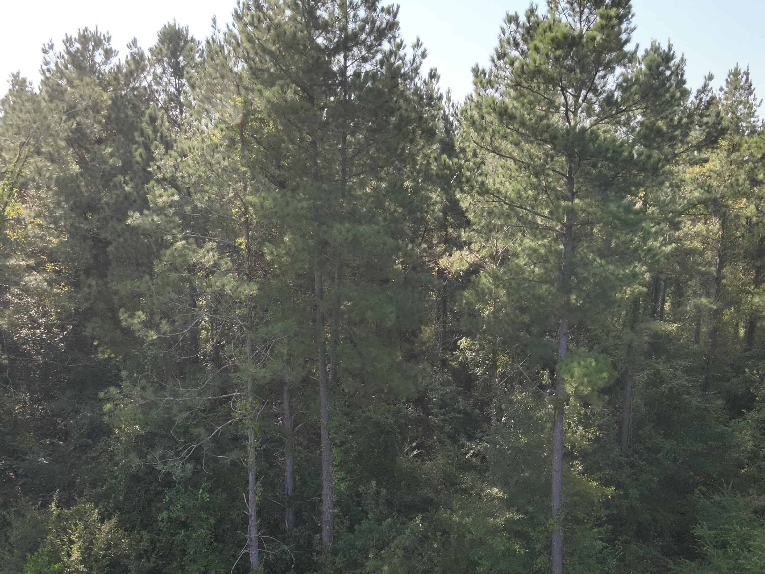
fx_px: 685
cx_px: 444
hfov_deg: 58.1
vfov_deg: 45.0
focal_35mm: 31
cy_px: 365
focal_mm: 4.4
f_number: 2.8
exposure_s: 1/800
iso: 100
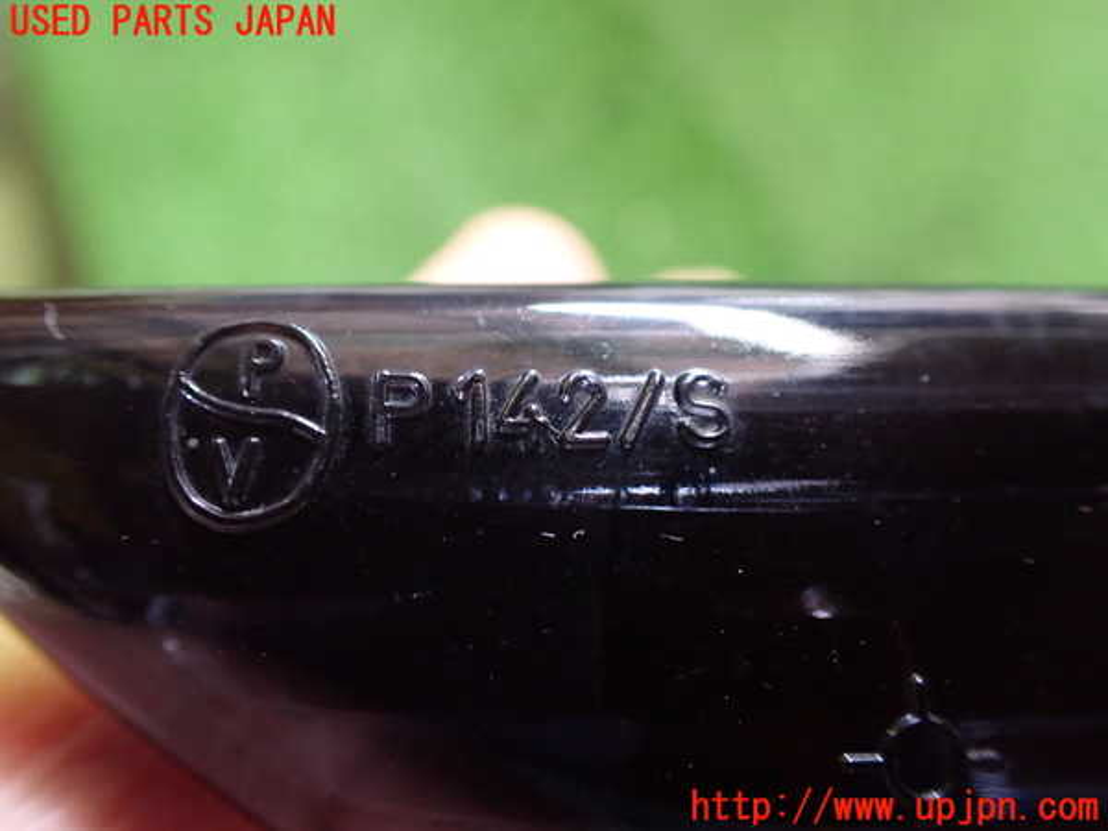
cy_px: 416
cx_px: 554
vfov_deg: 46.8
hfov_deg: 60.0
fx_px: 960
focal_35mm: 30
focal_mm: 5.4
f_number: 2.3
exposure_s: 1/30
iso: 800
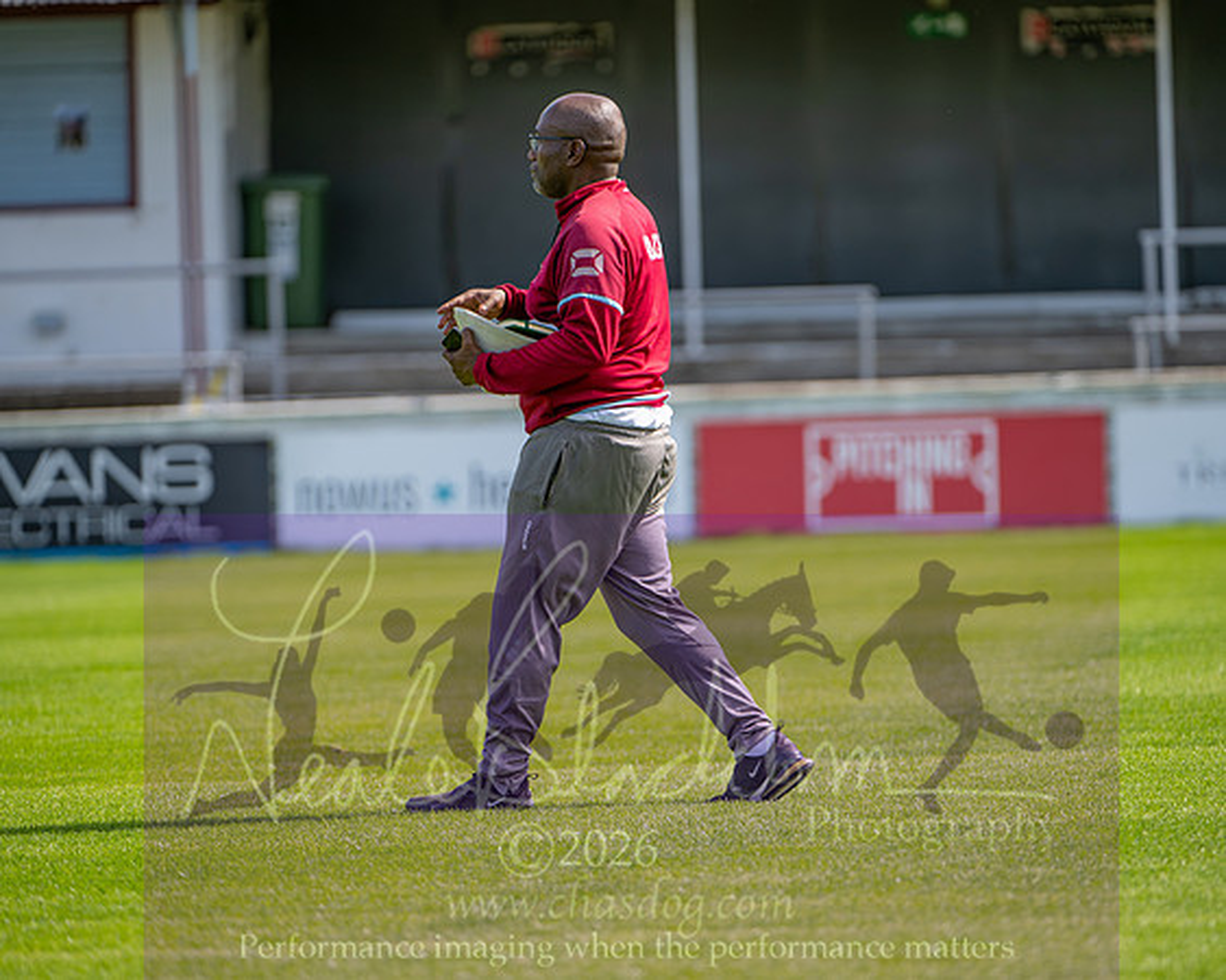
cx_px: 613
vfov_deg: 4.7
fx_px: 11852
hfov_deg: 5.9
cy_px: 490
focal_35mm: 327
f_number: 4
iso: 400
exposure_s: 1/2000
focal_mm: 290
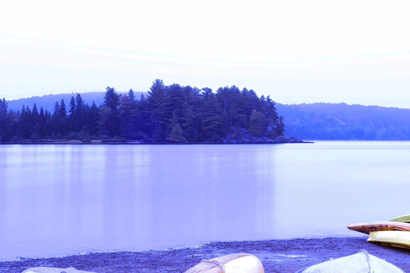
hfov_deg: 20.8
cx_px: 141
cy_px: 117
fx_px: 1115
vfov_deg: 13.9
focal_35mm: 98
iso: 200
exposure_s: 298
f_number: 16
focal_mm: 50
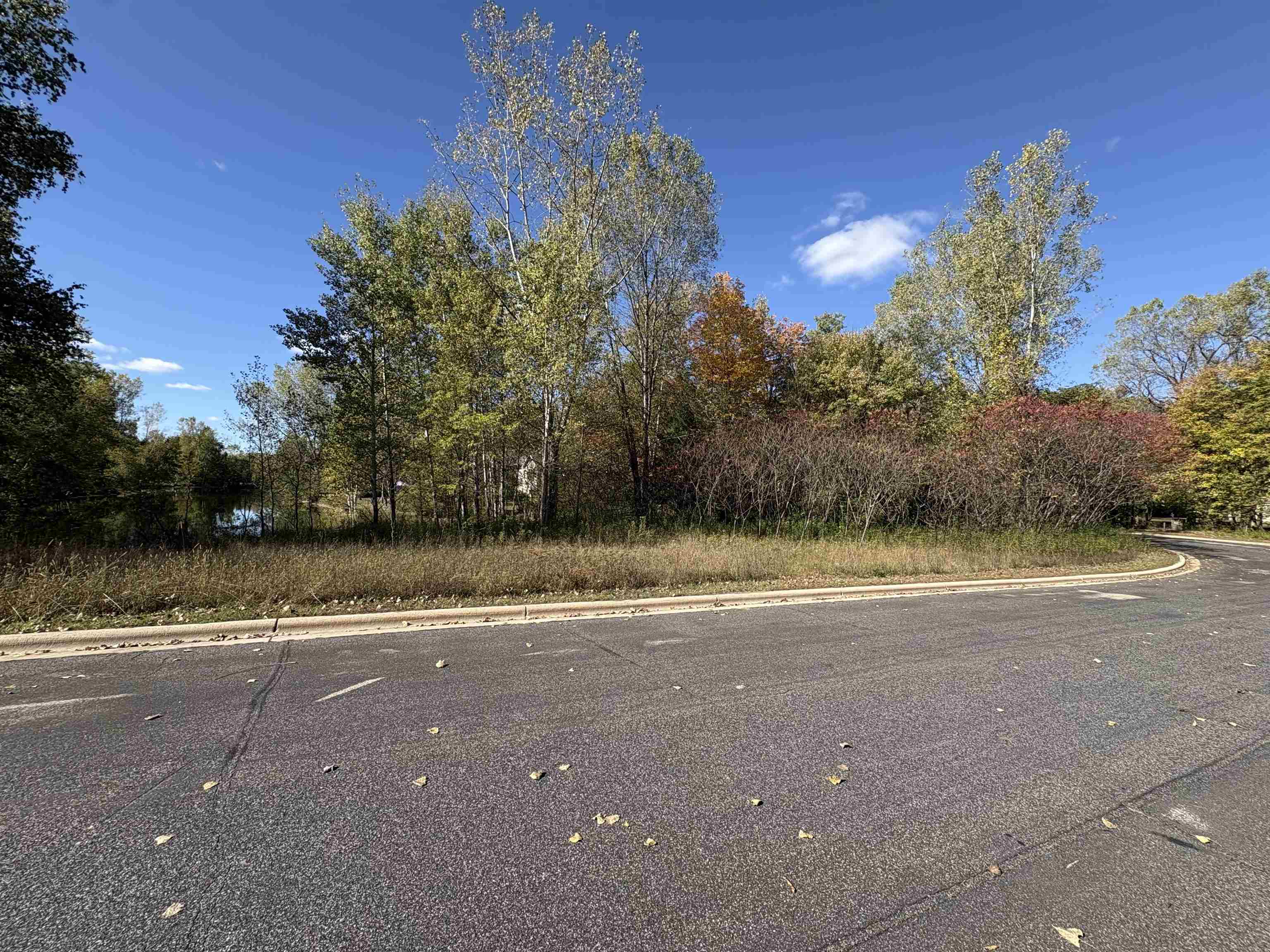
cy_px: 476
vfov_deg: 85.7
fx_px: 514
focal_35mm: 14
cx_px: 635
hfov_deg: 102.1
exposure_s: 1/921
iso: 40
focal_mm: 2.22
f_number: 2.2
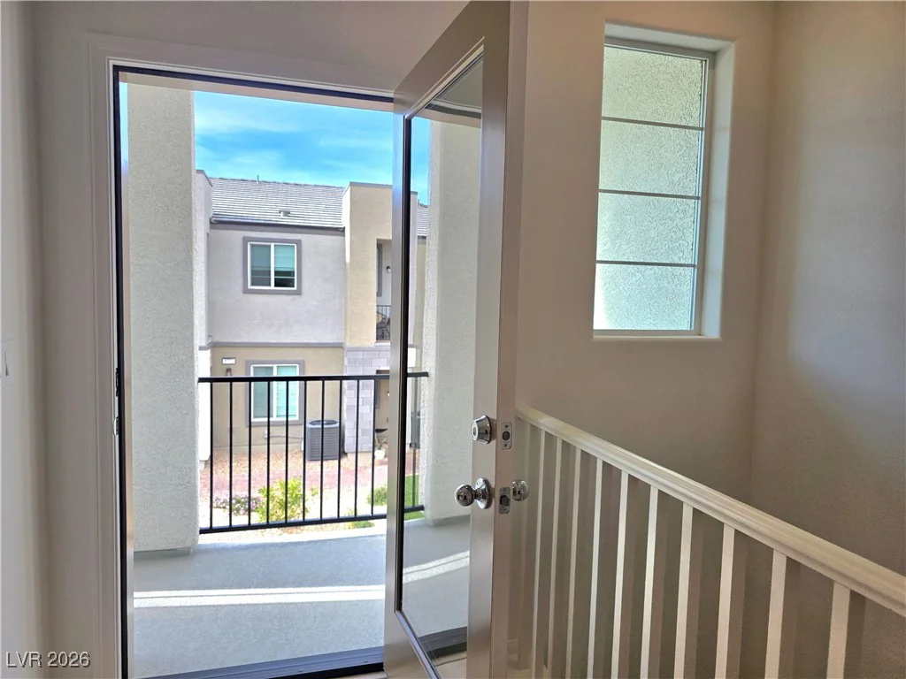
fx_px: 602
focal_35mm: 23
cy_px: 340
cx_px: 453
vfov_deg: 58.9
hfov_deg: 73.9
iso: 80
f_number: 1.7
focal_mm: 6.3
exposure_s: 1/2500
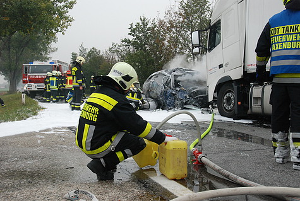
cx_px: 150
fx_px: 388
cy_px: 100
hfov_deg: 42.2
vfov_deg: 29.1
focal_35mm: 46
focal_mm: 31
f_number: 8
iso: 800
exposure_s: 1/250
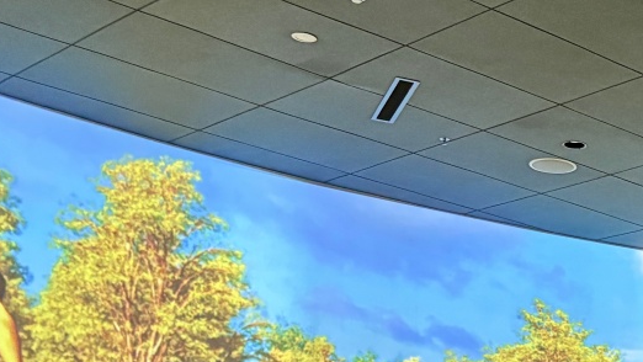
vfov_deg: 14.1
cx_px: 796
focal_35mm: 82
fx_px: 1399
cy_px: 481
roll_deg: -0.3
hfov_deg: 23.4
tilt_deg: +5.3
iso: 500
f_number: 1.6
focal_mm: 5.96
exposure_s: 1/60
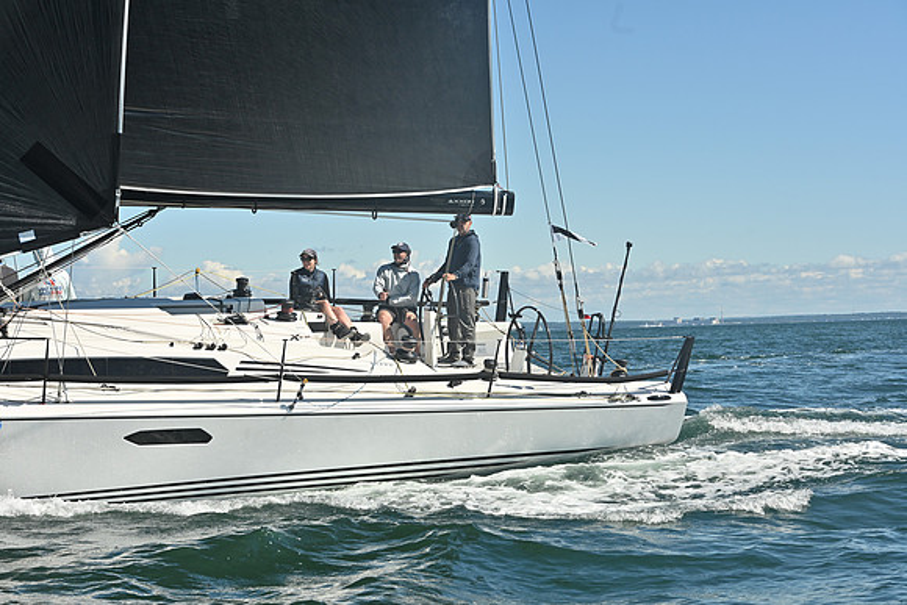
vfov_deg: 19.5
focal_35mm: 70
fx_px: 1764
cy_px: 302
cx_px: 454
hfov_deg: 28.8
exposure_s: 1/1000
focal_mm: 70
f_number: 9
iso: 250
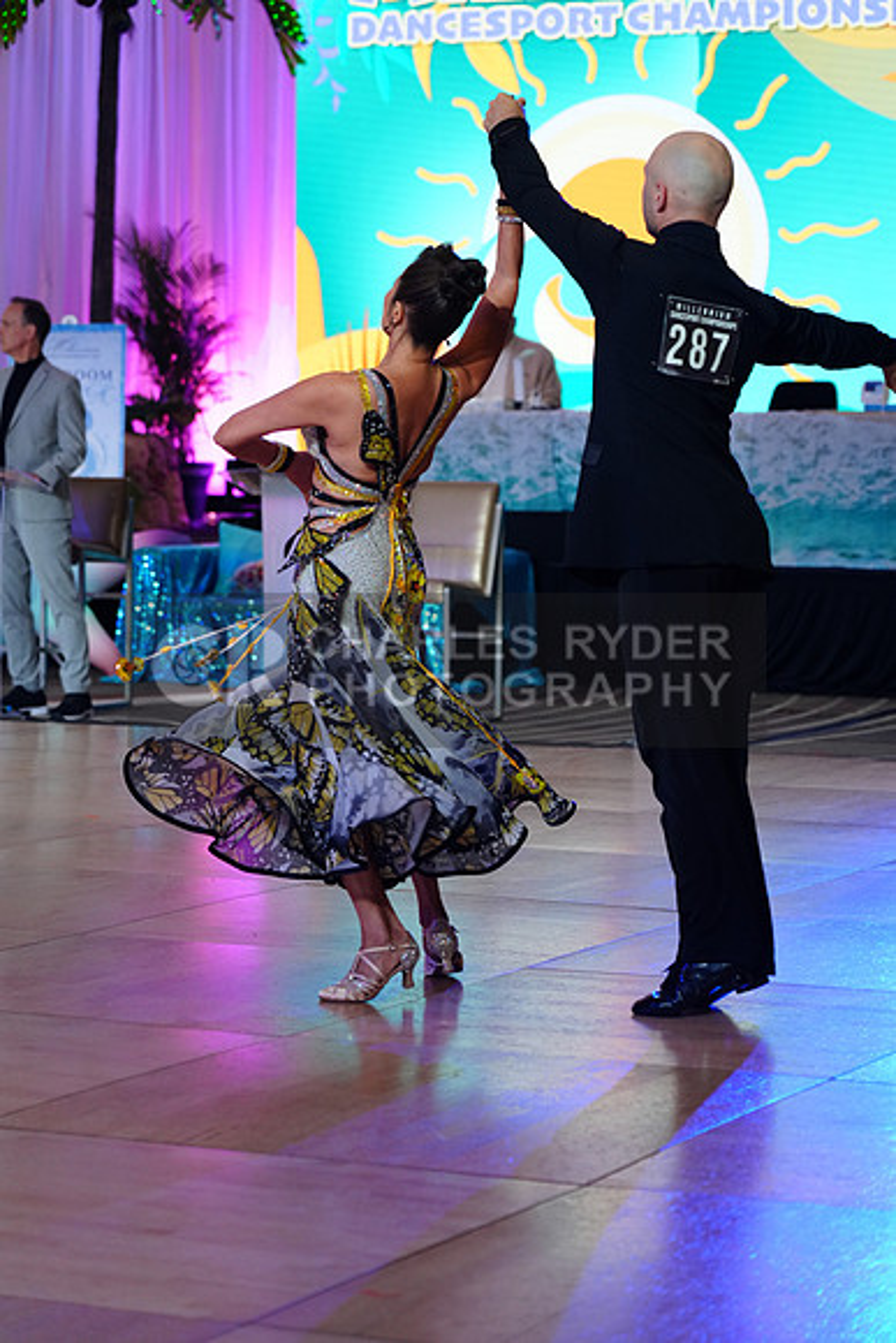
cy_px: 672
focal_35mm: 105
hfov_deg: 13.0
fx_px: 3917
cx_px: 448
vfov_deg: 19.5
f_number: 4
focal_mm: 105
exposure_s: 1/400
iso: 2000
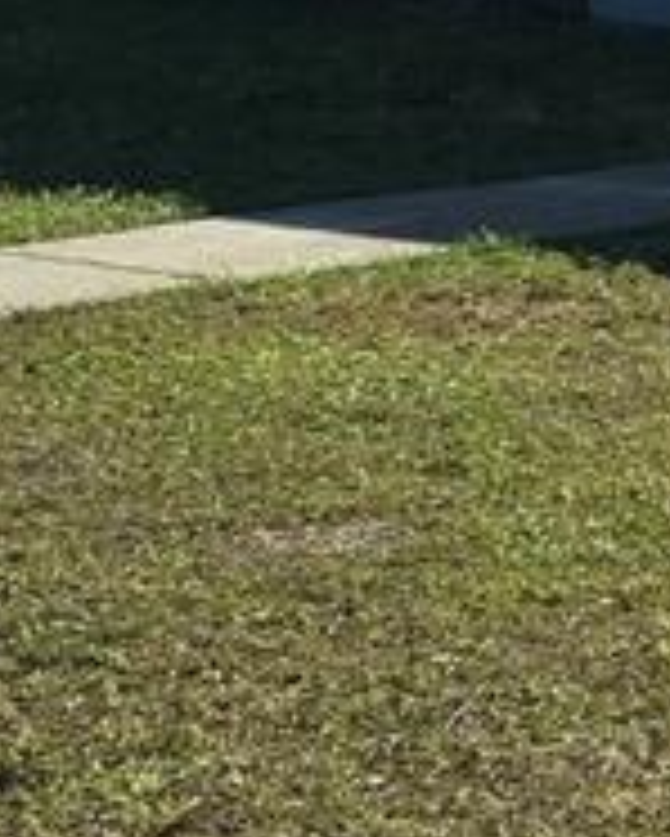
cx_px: 2752
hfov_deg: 6.4
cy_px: -405
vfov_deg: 9.7
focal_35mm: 193
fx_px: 4780
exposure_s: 1/912
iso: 12
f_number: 1.7
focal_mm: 6.3
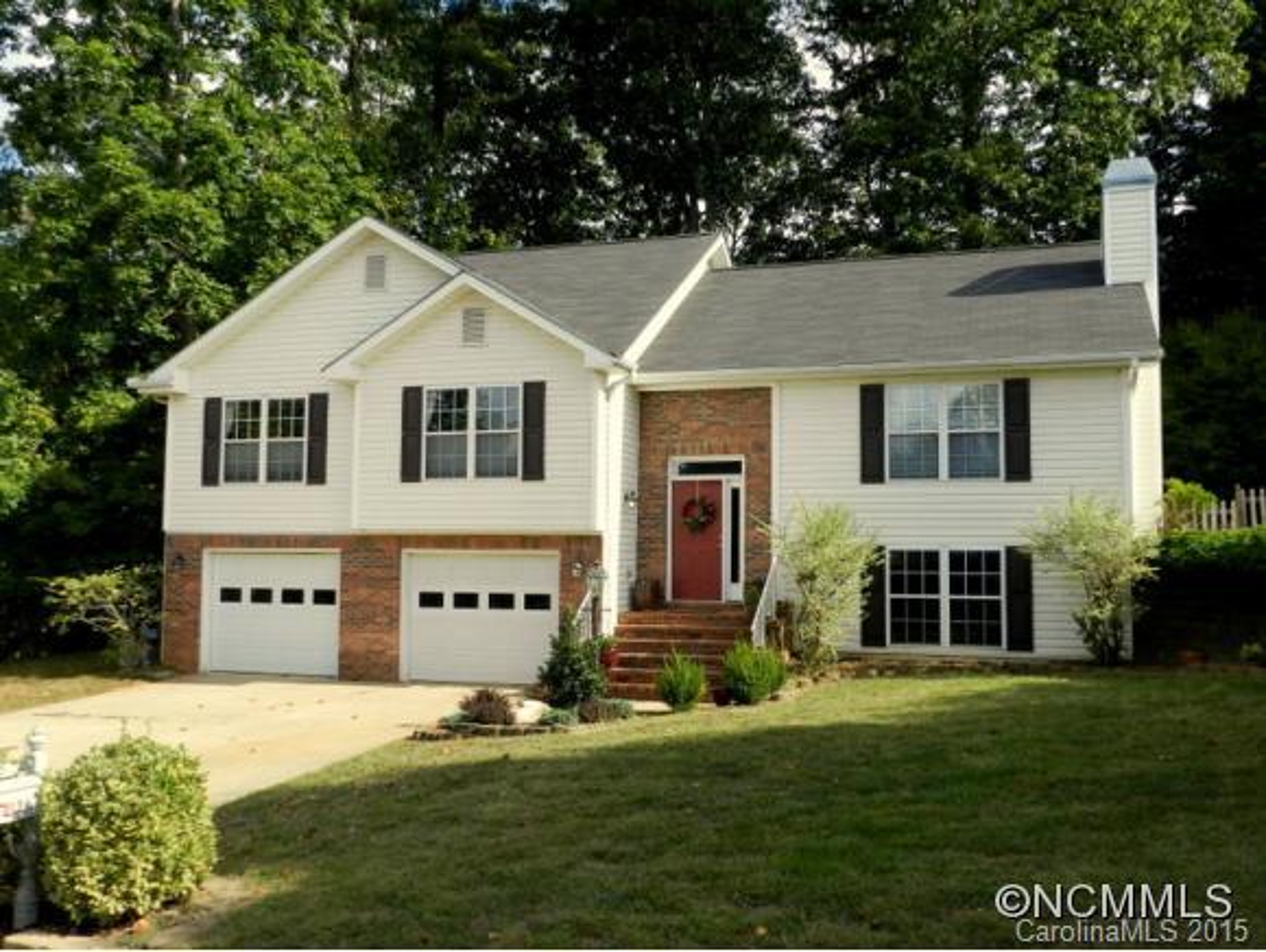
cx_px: 633
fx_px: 1171
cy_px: 476
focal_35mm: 32
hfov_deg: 56.8
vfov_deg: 44.2
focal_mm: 5.6
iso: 160
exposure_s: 1/640
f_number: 3.7
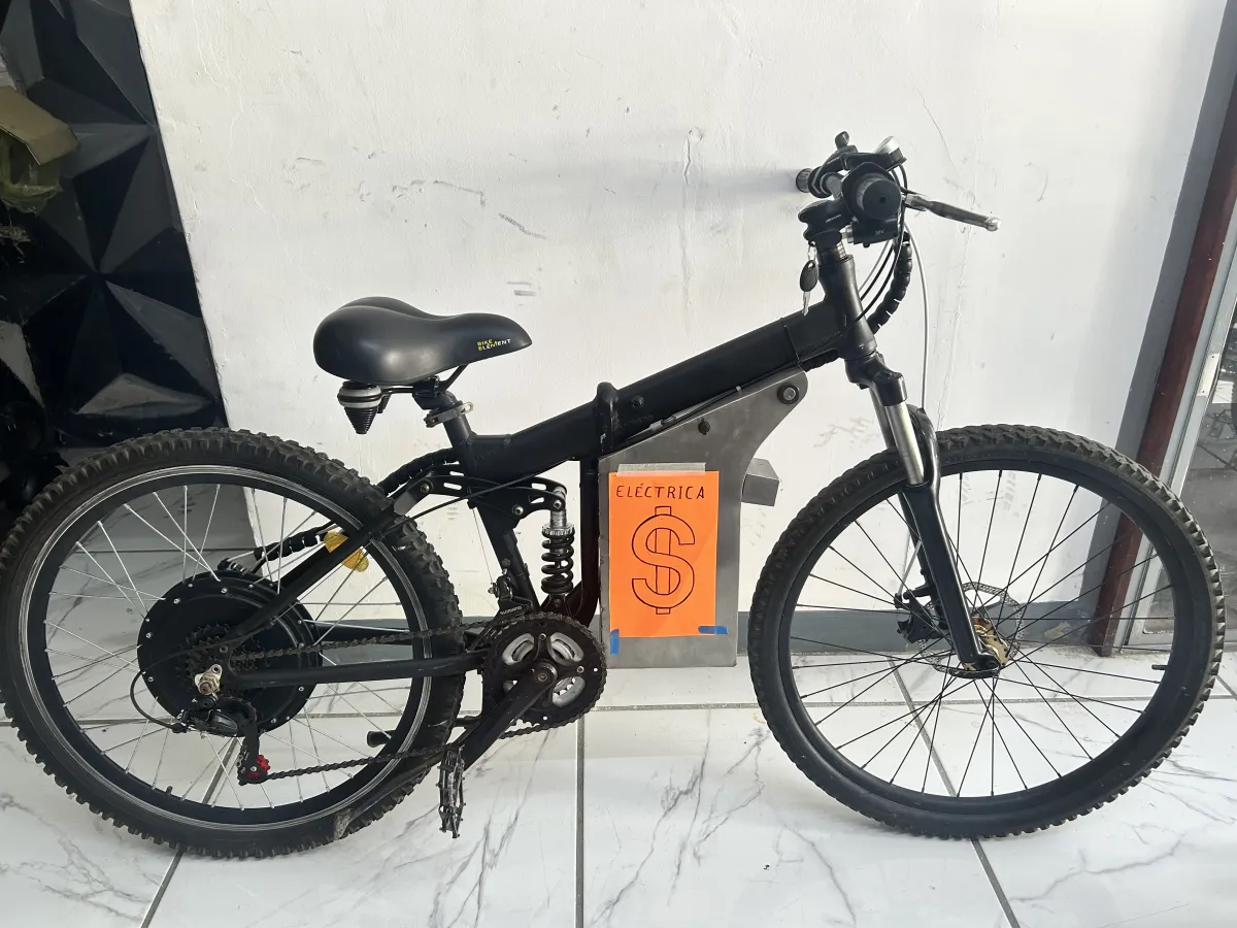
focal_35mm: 26
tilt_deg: -26.2
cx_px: 618
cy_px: 464
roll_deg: +0.4
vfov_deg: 53.1
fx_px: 929
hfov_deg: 67.3
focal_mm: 5.7
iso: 100
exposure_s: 1/121
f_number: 1.5
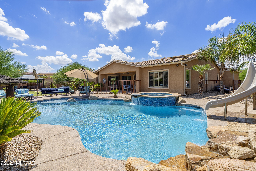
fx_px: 121
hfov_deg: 93.3
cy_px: 86
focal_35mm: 17
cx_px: 128
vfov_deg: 70.4
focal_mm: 17
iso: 100
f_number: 9
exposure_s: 1/160
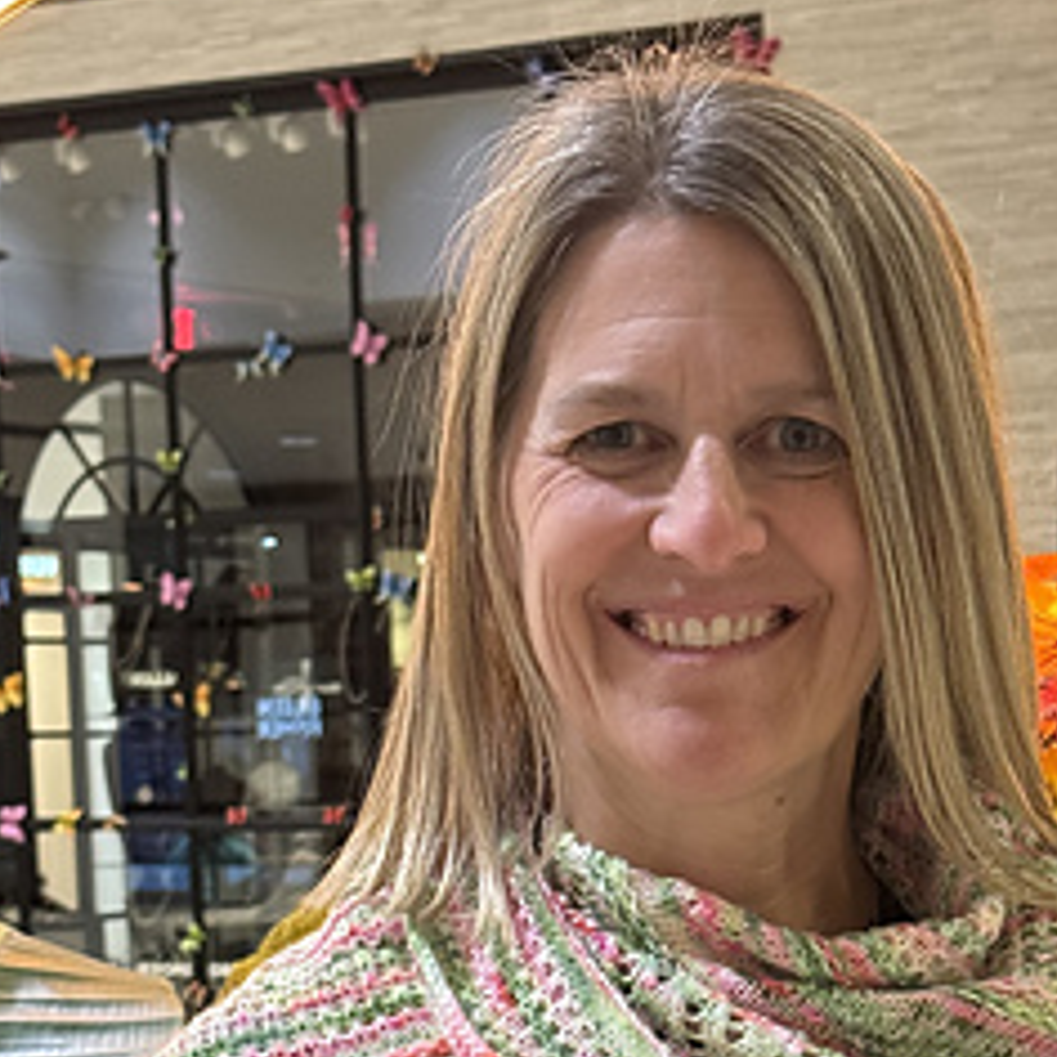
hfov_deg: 15.1
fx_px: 3973
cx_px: 717
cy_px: 1330
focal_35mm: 115
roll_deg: +1.5
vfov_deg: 14.6
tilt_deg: -9.0
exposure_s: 1/40
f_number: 1.78
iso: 500
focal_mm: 6.76
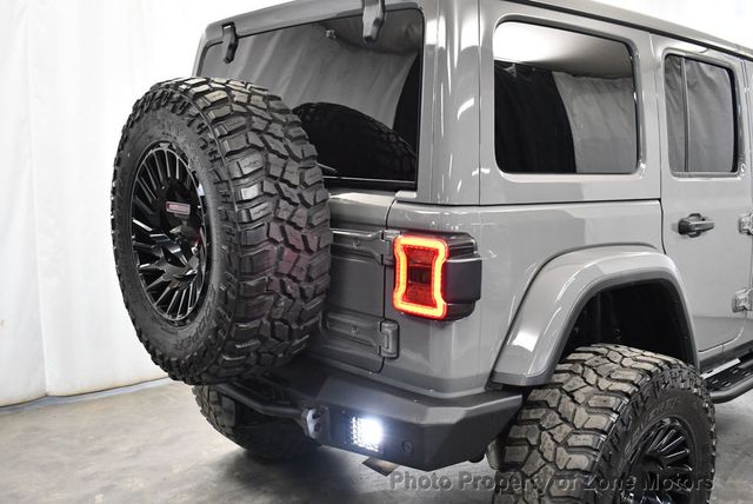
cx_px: 376
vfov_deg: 36.9
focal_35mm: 36
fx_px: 754
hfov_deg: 53.1
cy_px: 252
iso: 2200
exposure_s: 1/125
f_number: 3.5
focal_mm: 18
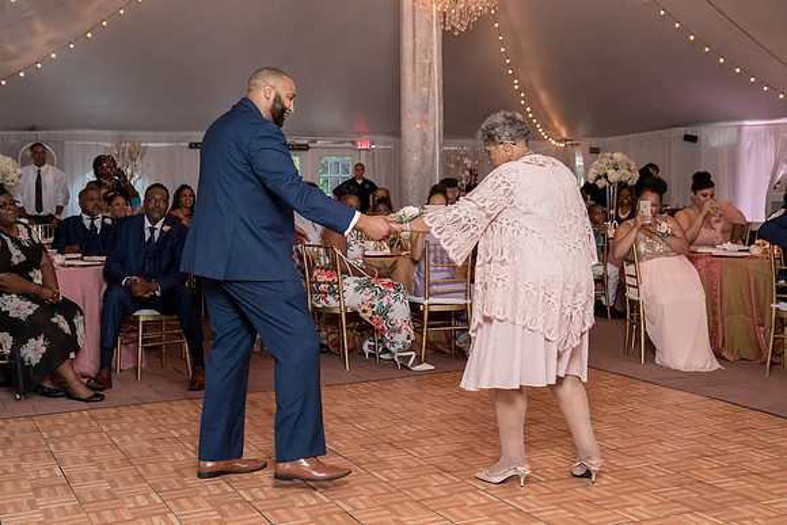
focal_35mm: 46
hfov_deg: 42.7
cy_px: 230
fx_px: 1006
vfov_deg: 29.2
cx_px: 395
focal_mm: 36
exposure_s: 1/200
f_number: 4
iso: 2000
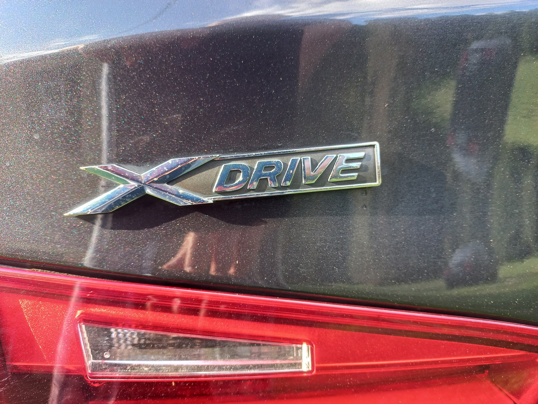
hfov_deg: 69.4
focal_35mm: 25
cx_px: 269
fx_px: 389
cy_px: 202
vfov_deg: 54.9
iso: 40
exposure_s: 1/50
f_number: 1.8
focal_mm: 4.6
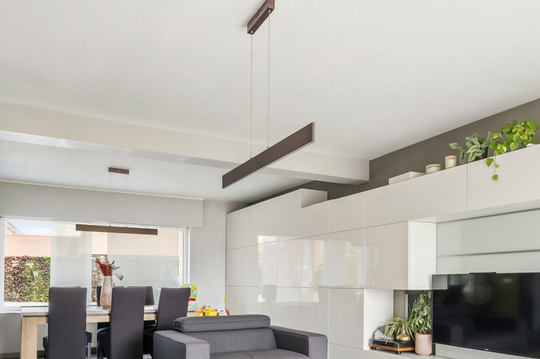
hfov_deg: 63.6
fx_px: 435
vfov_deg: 42.8
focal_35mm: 29
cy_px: 290
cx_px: 245
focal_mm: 15
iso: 320
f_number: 11
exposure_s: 1/15
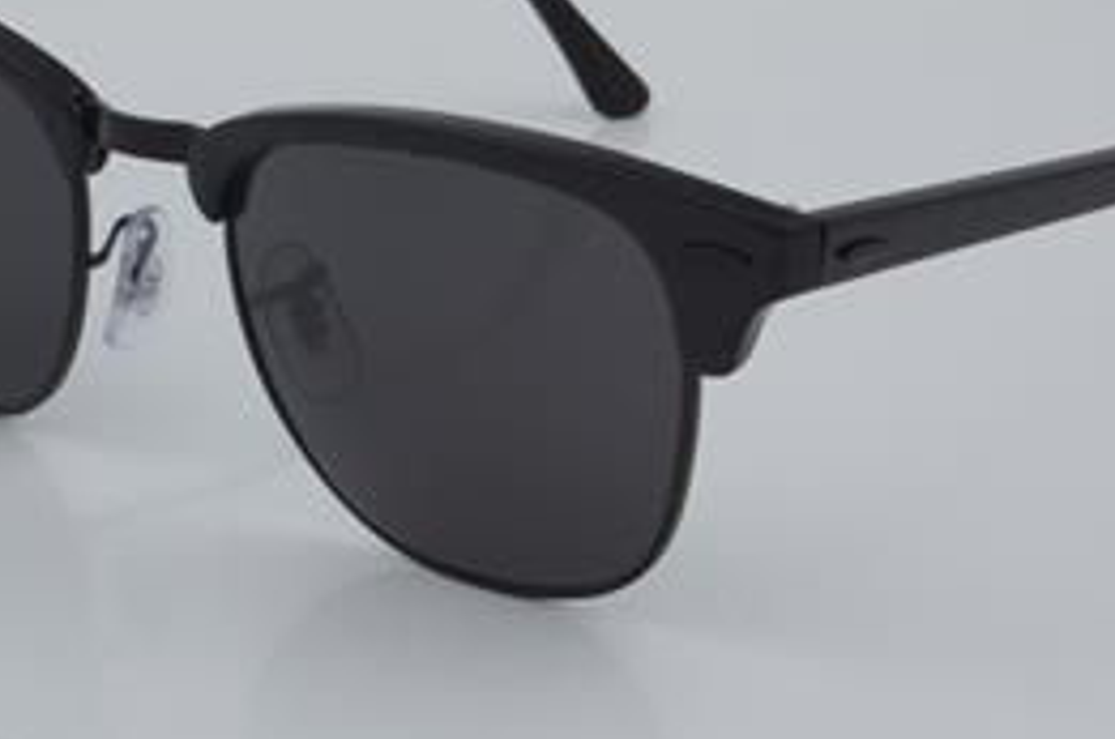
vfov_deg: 11.8
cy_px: 201
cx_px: 547
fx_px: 3555
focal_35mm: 115
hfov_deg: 17.8
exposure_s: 1/4
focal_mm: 50
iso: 100
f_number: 32
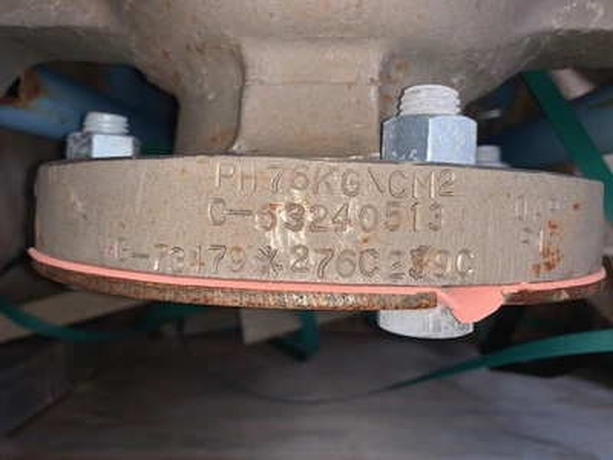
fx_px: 460
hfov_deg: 67.3
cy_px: 230
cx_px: 306
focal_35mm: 26
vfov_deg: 53.1
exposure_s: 1/8
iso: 25
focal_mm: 4.25
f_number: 1.8
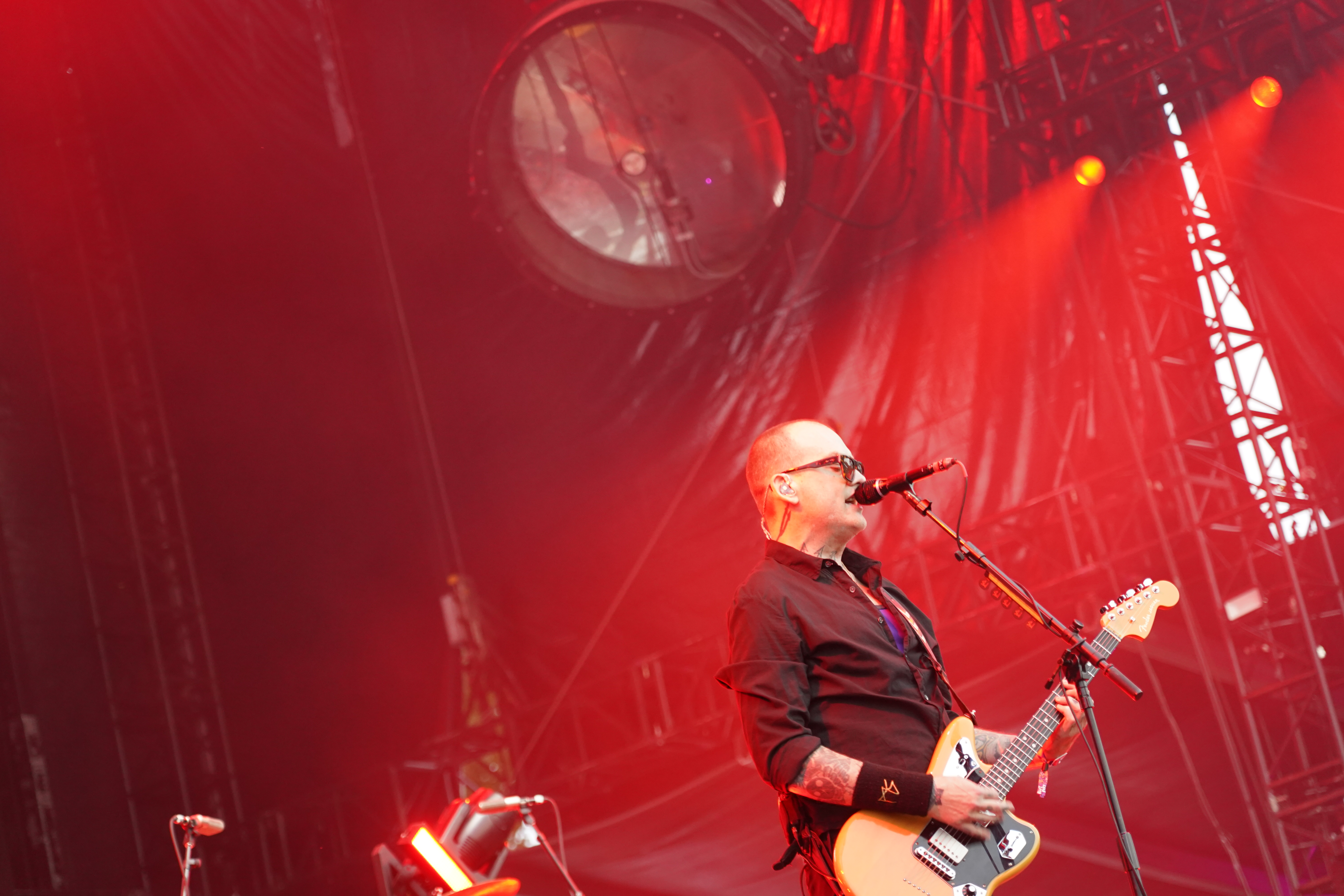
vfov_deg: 13.0
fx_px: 3920
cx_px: 672
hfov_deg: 19.5
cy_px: 448
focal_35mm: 105
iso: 2500
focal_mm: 105
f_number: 4
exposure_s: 1/160
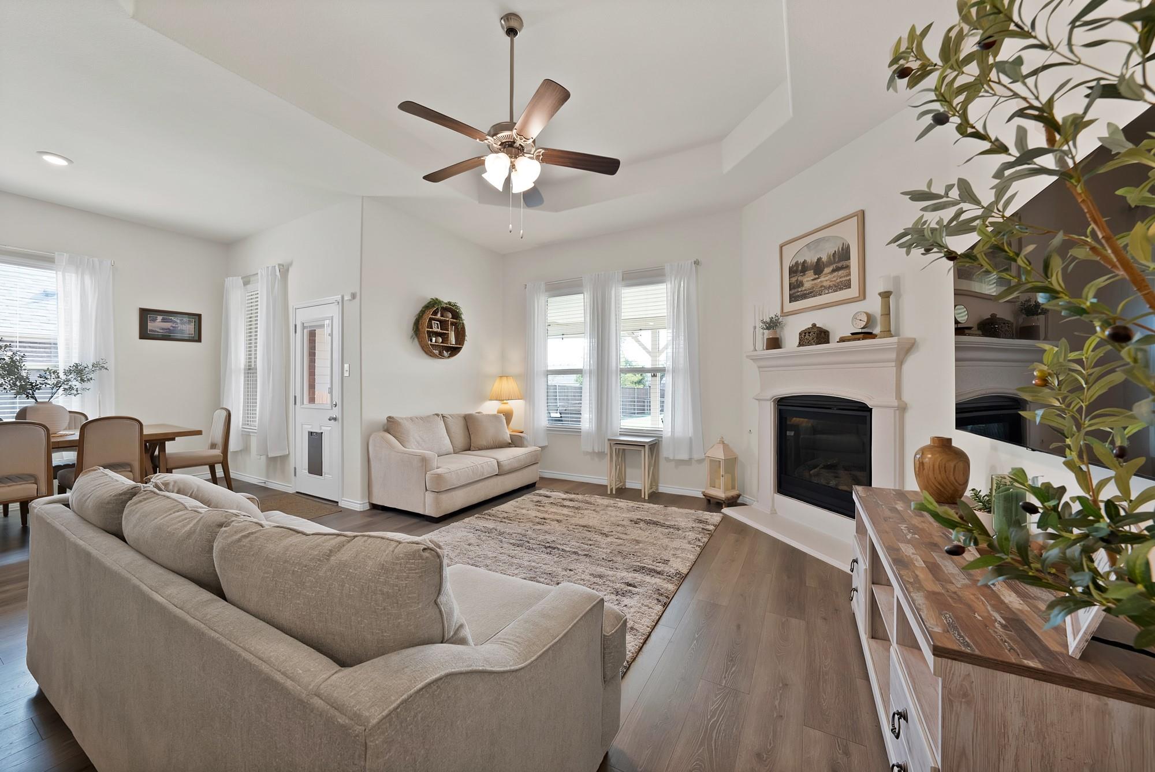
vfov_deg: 90.1
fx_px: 385
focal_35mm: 12
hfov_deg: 112.6
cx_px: 578
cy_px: 386
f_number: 8
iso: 640
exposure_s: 1/5
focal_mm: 12
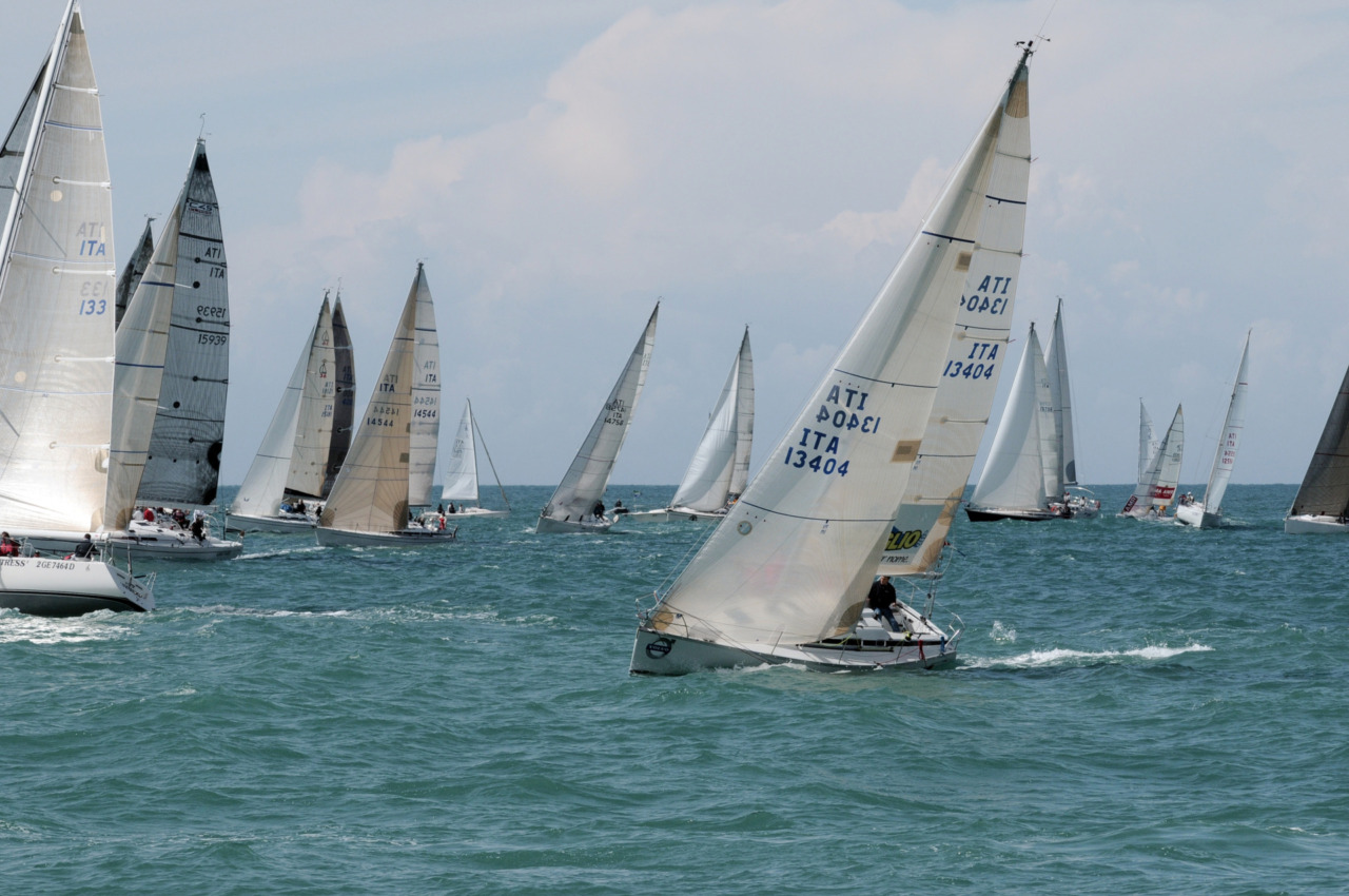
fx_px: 8982
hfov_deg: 8.6
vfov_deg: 5.7
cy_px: 448
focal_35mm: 240
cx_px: 674
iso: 400
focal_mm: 160
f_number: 16
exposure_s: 1/1000
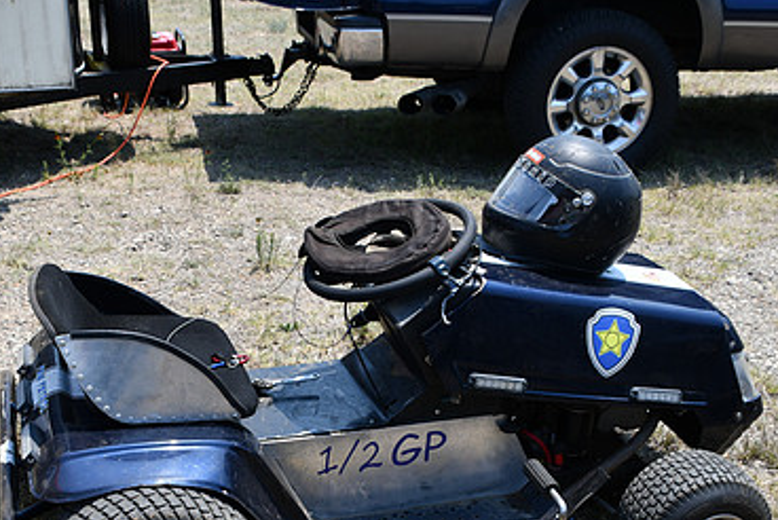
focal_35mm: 52
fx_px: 1125
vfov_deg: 25.9
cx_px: 412
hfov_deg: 38.1
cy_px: 335
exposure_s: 1/250
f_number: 8
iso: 100
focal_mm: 22
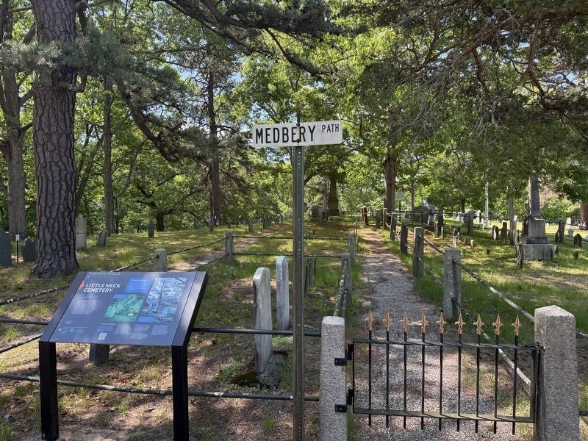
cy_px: 220
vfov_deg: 56.8
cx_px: 294
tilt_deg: -1.4
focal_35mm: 24
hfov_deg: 71.6
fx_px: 408
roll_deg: +0.6
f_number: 1.78
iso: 100
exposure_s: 1/584
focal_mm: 6.76
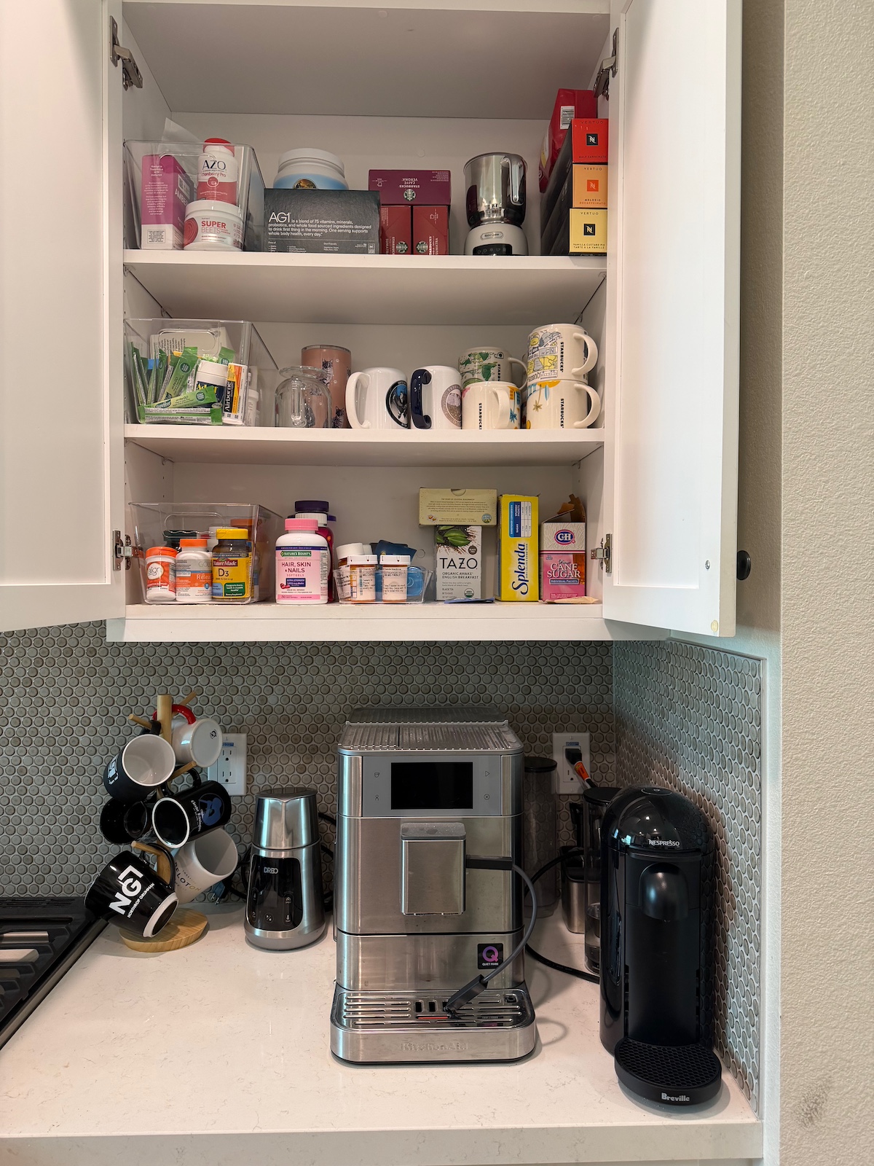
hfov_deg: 56.8
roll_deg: -0.2
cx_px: 437
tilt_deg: -0.5
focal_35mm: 24
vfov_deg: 71.6
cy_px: 583
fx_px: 808
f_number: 1.78
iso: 160
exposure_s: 1/60
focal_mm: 6.76
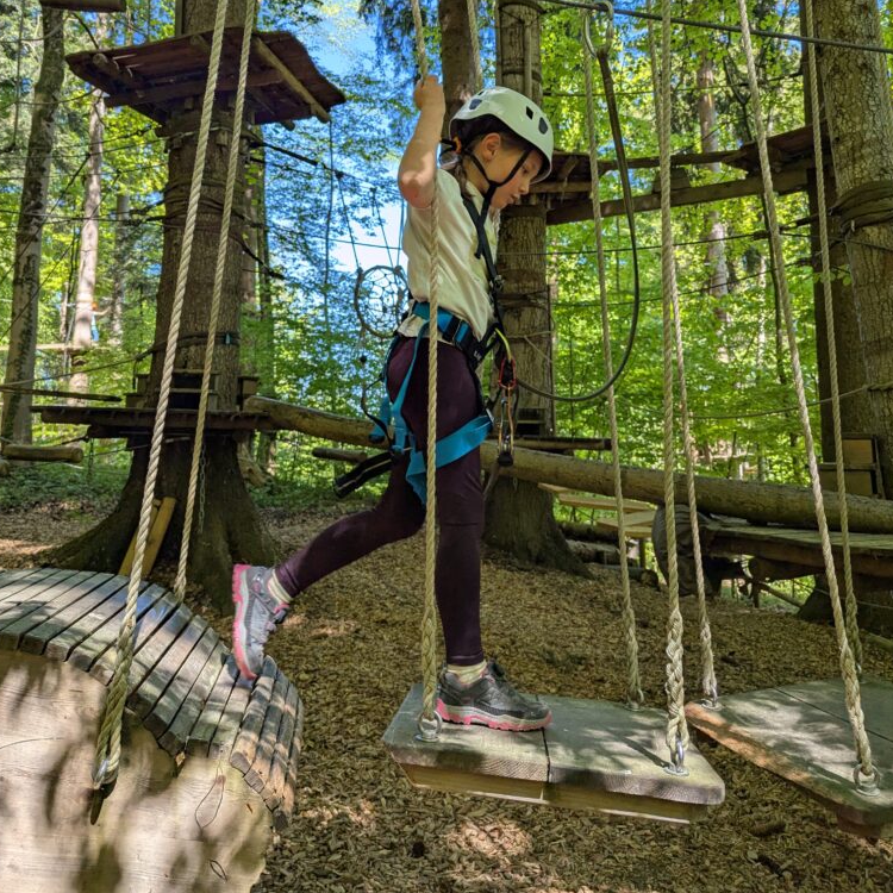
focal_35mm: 29
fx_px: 846
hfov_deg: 55.6
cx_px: 444
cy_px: 321
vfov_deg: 54.8
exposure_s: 1/328
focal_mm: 6.81
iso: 42
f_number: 1.85
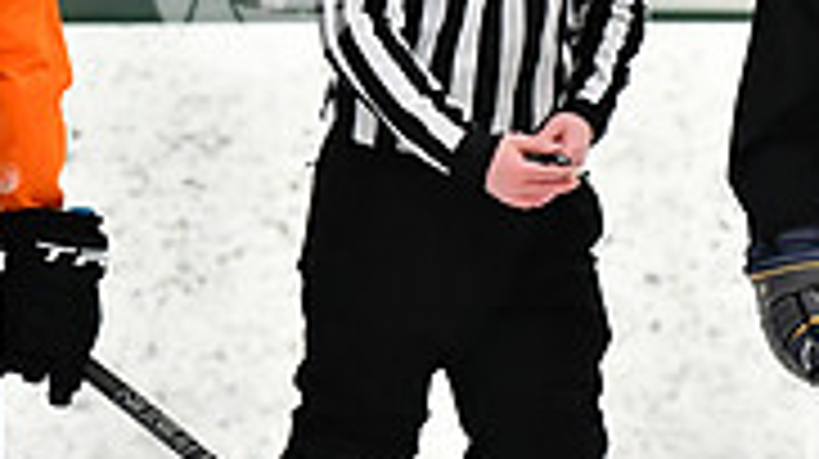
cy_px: 205
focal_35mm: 626
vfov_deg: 1.9
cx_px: 1192
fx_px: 13575
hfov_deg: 3.4
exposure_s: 1/1250
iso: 5000
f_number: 2.8
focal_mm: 125
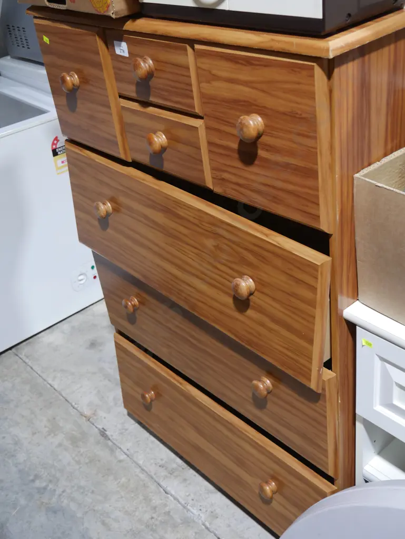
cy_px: 270
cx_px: 202
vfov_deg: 46.8
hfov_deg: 36.0
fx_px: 623
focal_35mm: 40
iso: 640
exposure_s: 1/60
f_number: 4.5
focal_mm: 20
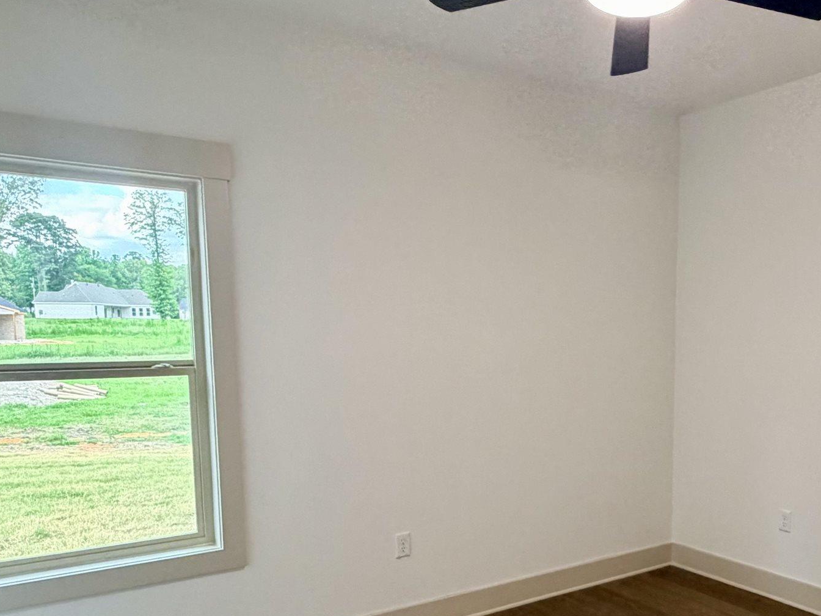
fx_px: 759
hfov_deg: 55.2
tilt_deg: -6.4
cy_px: 408
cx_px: 568
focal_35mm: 32
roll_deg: -0.6
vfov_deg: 43.6
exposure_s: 1/121
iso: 250
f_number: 2.2
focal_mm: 2.22
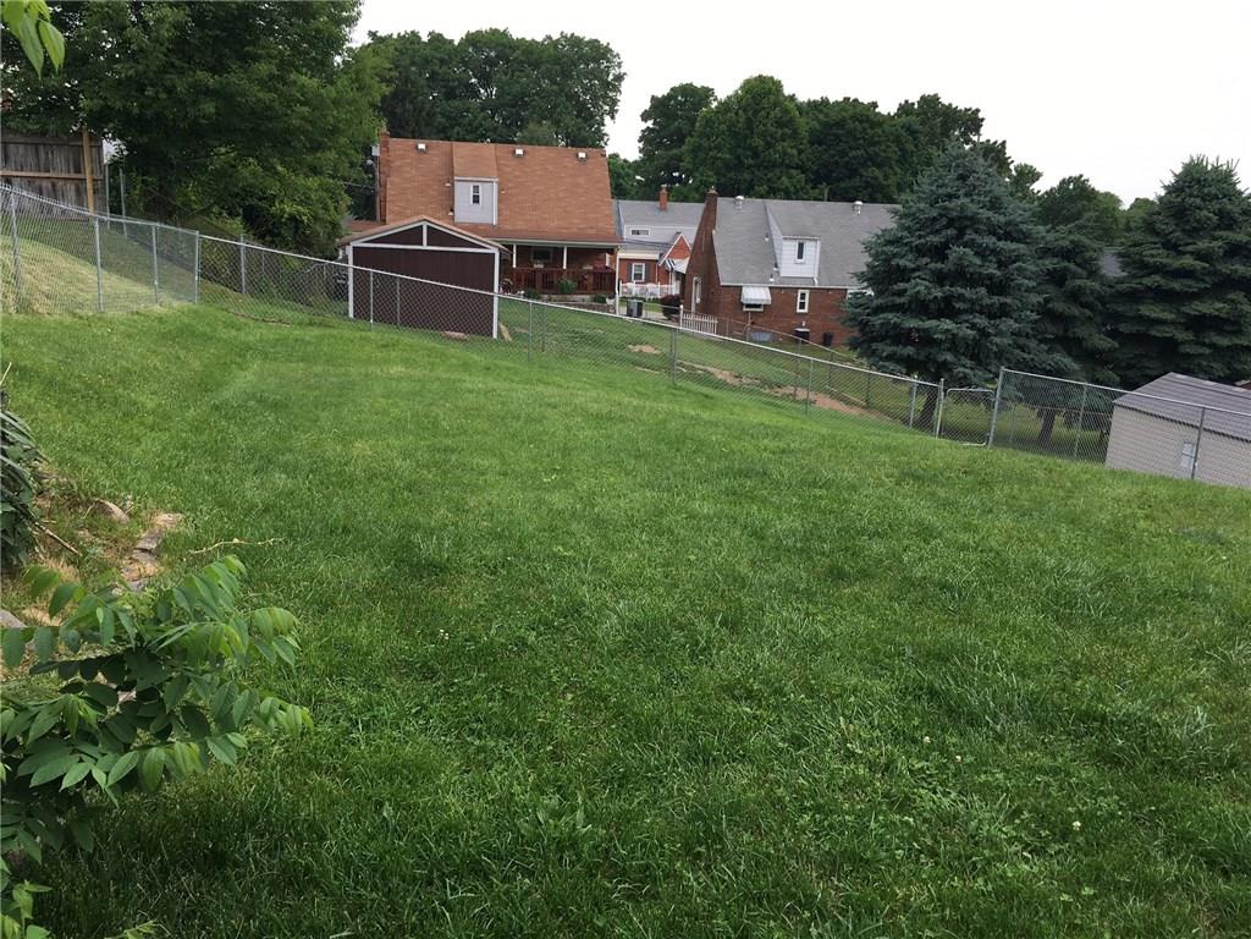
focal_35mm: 29
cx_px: 626
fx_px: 1048
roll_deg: -2.3
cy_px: 470
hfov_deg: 61.7
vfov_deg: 48.2
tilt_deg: -12.8
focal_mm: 4.15
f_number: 2.2
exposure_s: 1/188
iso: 25
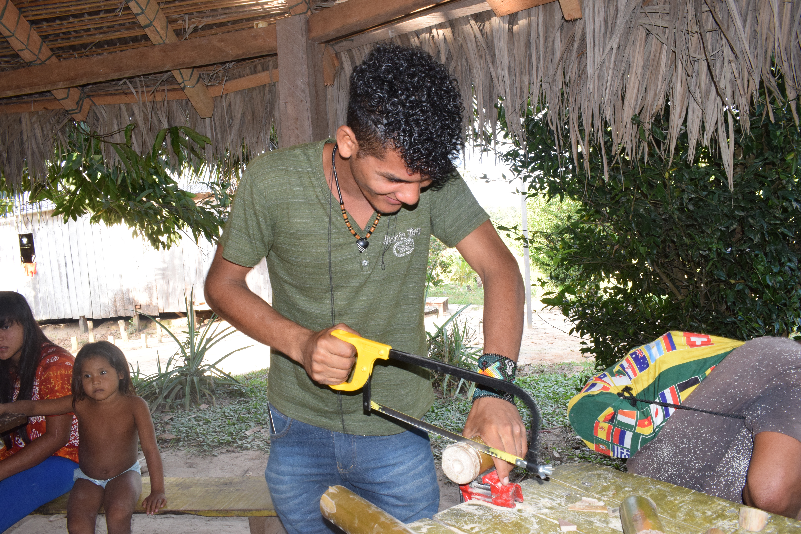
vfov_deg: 43.6
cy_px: 267
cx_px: 400
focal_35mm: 30
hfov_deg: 61.9
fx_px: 667
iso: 1250
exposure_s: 1/60
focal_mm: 20
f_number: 14
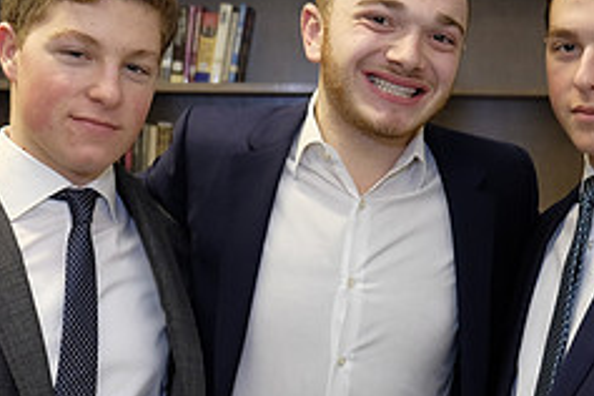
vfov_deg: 15.5
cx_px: 318
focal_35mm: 88
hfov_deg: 23.1
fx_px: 1452
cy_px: 287
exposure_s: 1/125
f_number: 3.2
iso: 1000
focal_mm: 24.3
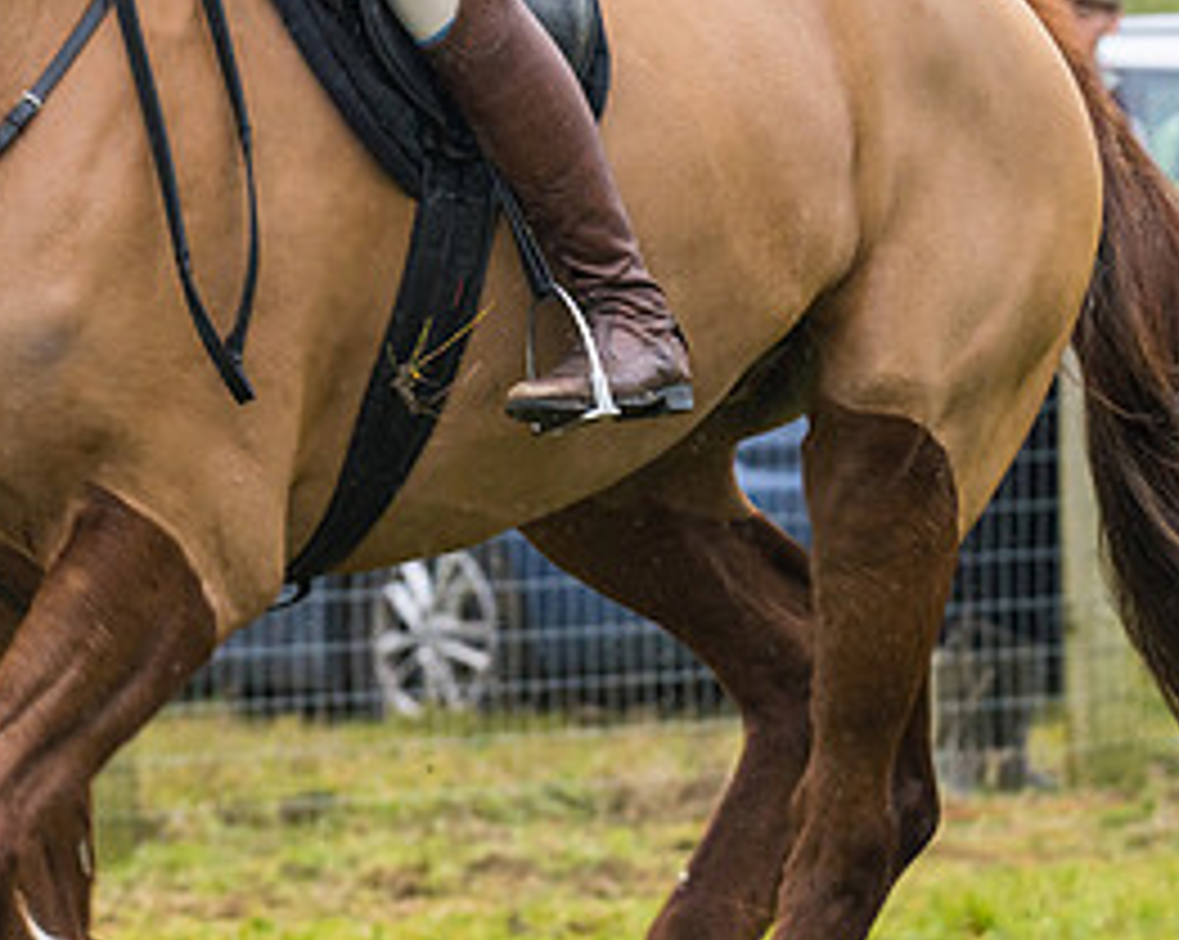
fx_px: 13803
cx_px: 76
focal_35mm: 396
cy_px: -6
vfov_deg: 3.9
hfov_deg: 4.9
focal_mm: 135
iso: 800
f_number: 4
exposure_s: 1/800
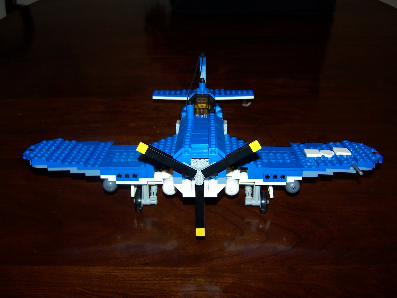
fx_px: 436
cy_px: 149
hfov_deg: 49.0
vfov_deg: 37.7
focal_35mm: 38
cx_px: 198
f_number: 2.8
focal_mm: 6.3
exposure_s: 1/60
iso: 80
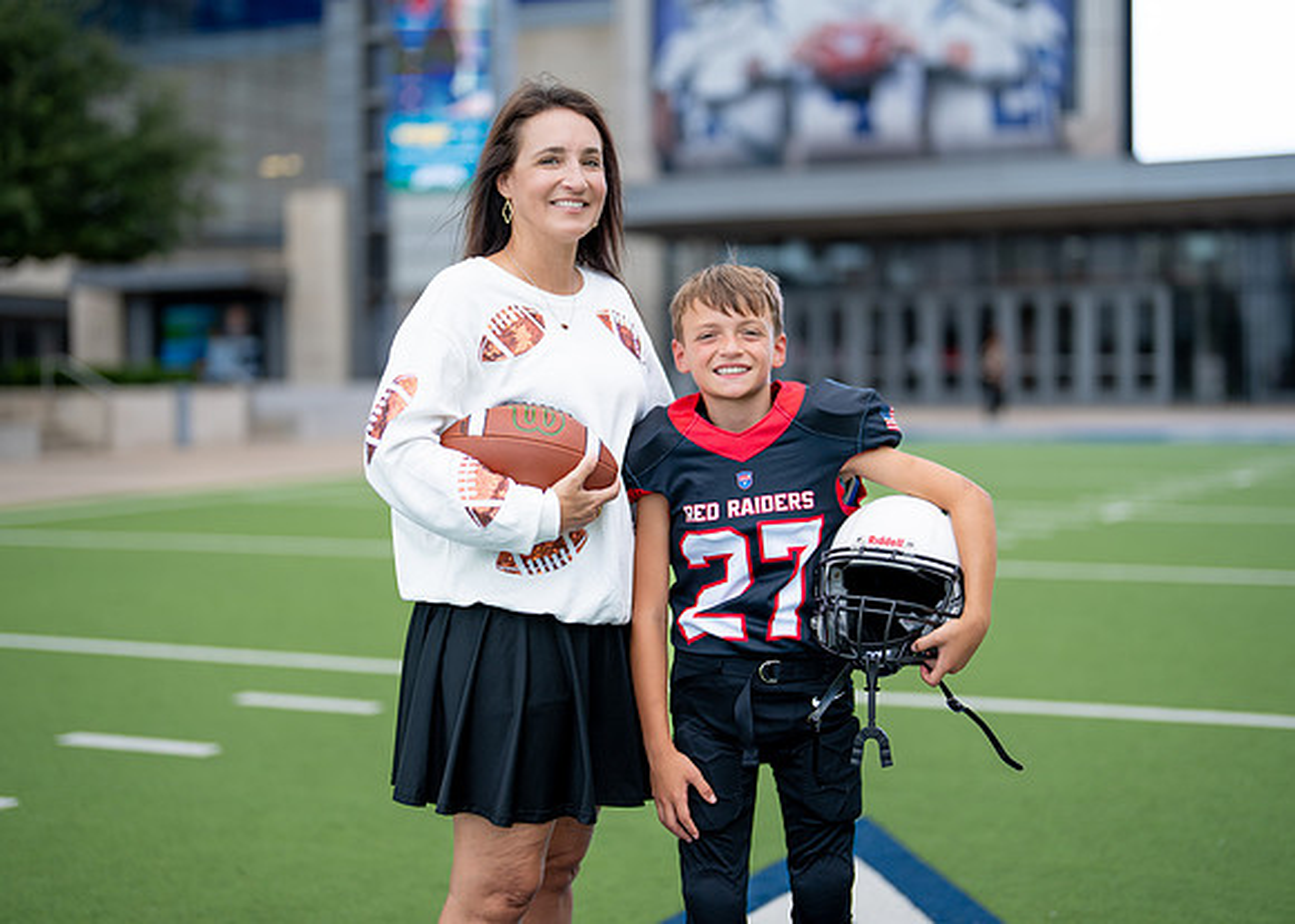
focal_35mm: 60
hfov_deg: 32.8
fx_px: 2200
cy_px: 432
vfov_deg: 23.7
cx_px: 661
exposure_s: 1/1250
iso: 100
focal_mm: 50
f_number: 1.2
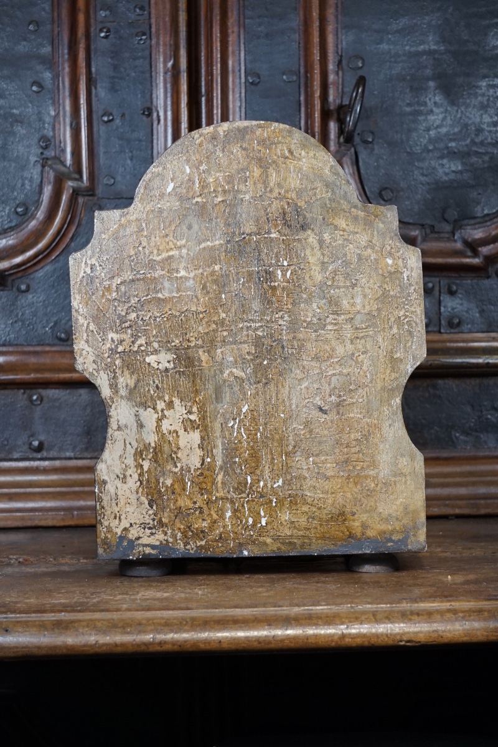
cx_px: 249
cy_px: 374
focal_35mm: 126
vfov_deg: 16.3
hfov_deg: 10.9
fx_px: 2614
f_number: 5
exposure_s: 1/160
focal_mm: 84
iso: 1000
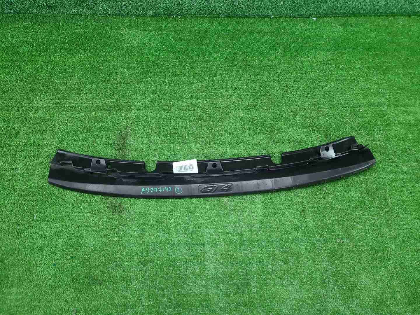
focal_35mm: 26
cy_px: 158
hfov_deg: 67.3
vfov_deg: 53.1
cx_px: 210
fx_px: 315
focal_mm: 5.4
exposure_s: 1/50
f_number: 1.8
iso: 200
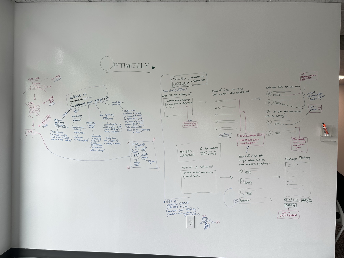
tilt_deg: -1.1
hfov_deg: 71.6
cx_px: 172
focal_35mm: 24
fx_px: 239
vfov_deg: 56.8
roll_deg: -1.0
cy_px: 129
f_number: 1.78
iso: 64
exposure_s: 1/121
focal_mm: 6.86
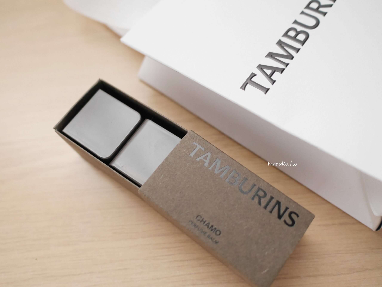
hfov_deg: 59.9
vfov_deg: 46.8
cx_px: 191
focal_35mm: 30
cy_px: 144
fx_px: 331
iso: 1600
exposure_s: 1/60
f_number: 2.2
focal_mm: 15
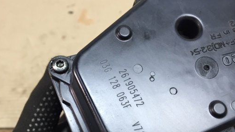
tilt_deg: -47.6
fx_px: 249
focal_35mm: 40
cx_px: 91
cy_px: 96
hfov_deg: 50.1
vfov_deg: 29.3
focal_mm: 4.15
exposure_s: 1/33
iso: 80
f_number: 2.2
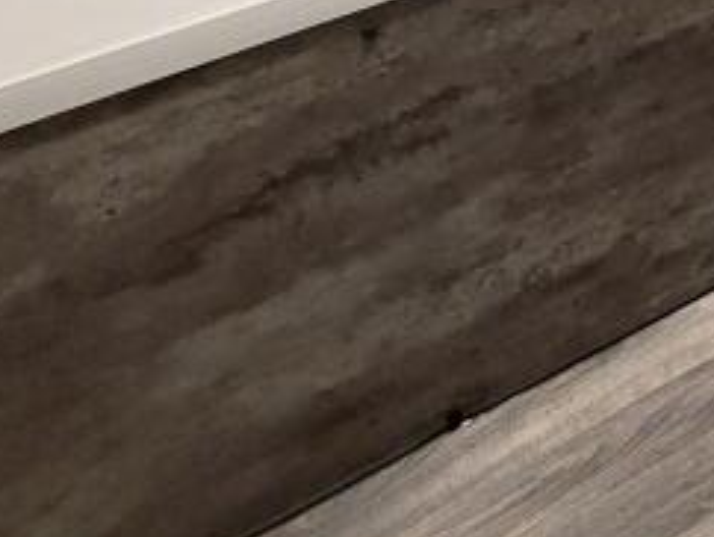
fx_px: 1136
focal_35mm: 55
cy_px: -463
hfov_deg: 22.4
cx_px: 1254
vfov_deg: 19.2
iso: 320
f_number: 2.2
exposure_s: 1/40
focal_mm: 1.74
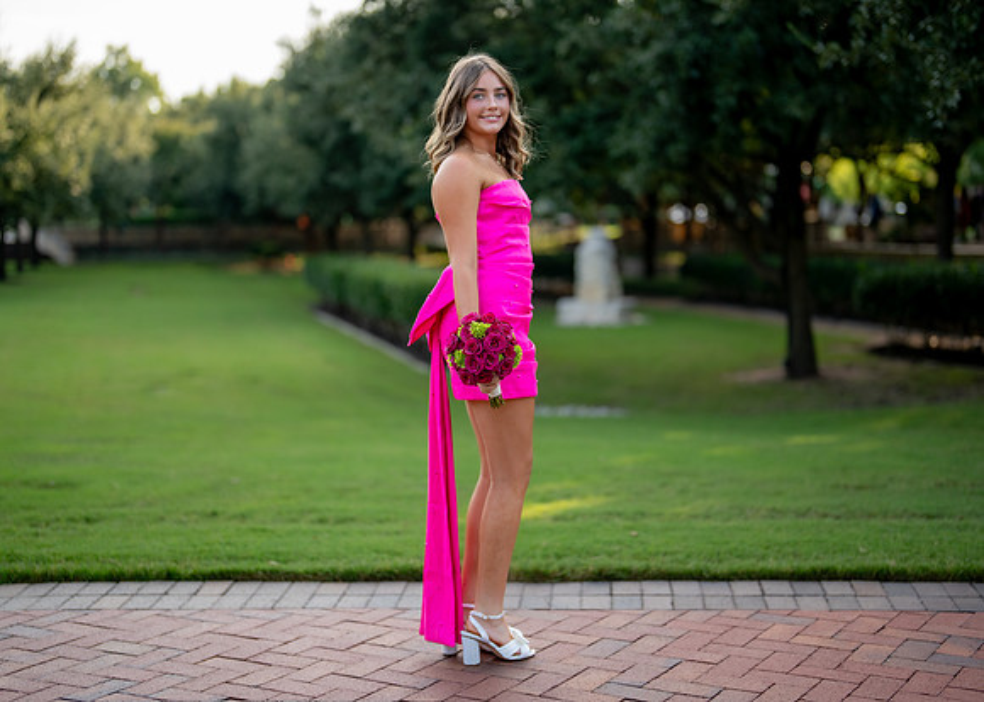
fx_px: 1582
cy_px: 345
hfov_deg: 34.6
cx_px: 500
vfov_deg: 25.0
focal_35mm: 57
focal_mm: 50
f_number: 1.2
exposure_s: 1/2000
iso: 200
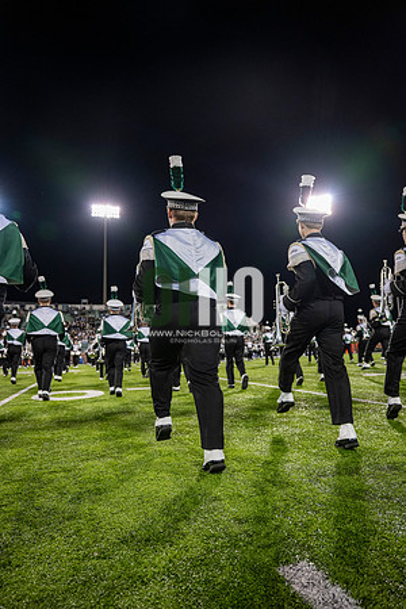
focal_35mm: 24
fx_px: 406
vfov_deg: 73.7
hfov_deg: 53.1
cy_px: 304
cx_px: 203
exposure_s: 1/500
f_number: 3.2
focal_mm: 24
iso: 1250
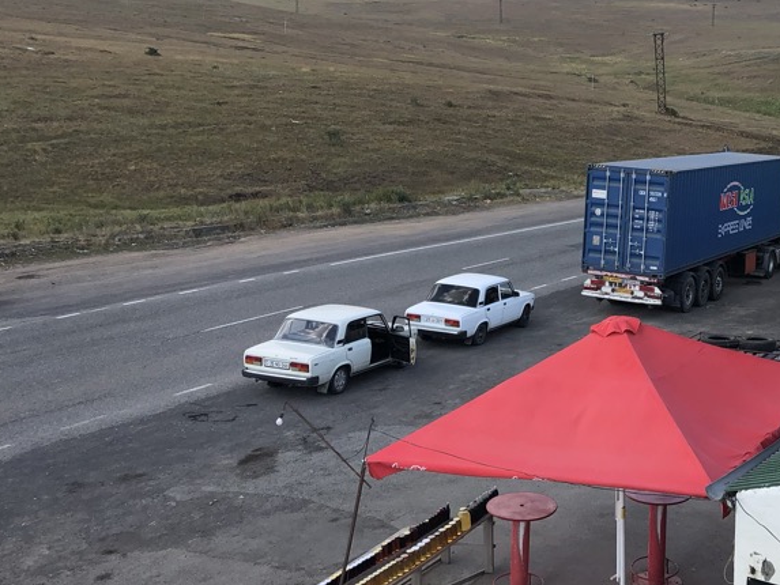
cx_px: 666
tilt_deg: -6.0
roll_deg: -0.2
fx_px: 1127
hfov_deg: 36.4
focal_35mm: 50
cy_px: 193
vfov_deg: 28.9
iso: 20
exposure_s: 1/1043
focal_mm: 3.99
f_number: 1.8
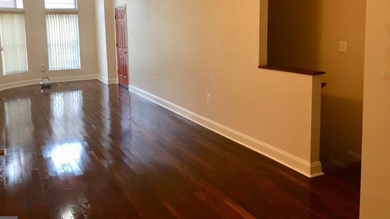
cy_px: 72
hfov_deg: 56.6
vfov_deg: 33.4
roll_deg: -0.1
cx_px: 181
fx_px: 362
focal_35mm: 35
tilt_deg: -8.8
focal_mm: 4.15
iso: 100
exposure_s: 1/30
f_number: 2.2
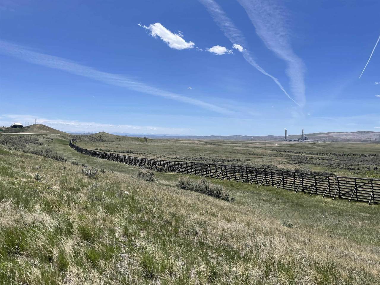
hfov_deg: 67.3
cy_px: 142
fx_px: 285
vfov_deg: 53.1
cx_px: 190
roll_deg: -0.6
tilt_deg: -2.0
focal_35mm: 26
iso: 32
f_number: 1.6
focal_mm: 4.2
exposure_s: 1/5051
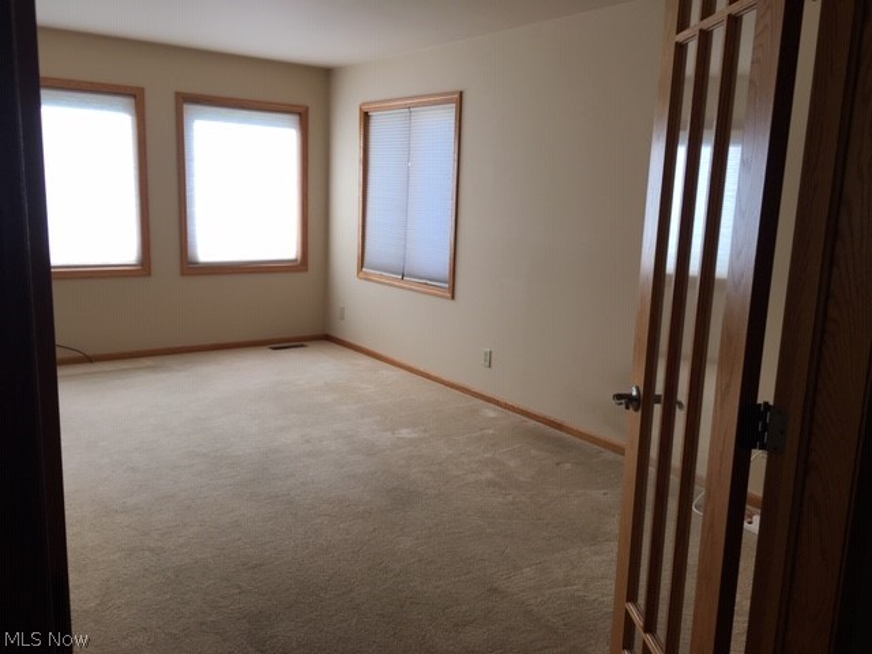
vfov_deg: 48.2
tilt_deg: -9.2
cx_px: 436
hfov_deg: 61.7
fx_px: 731
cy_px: 327
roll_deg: -2.4
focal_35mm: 29
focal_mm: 4.15
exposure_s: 1/120
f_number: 2.2
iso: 25
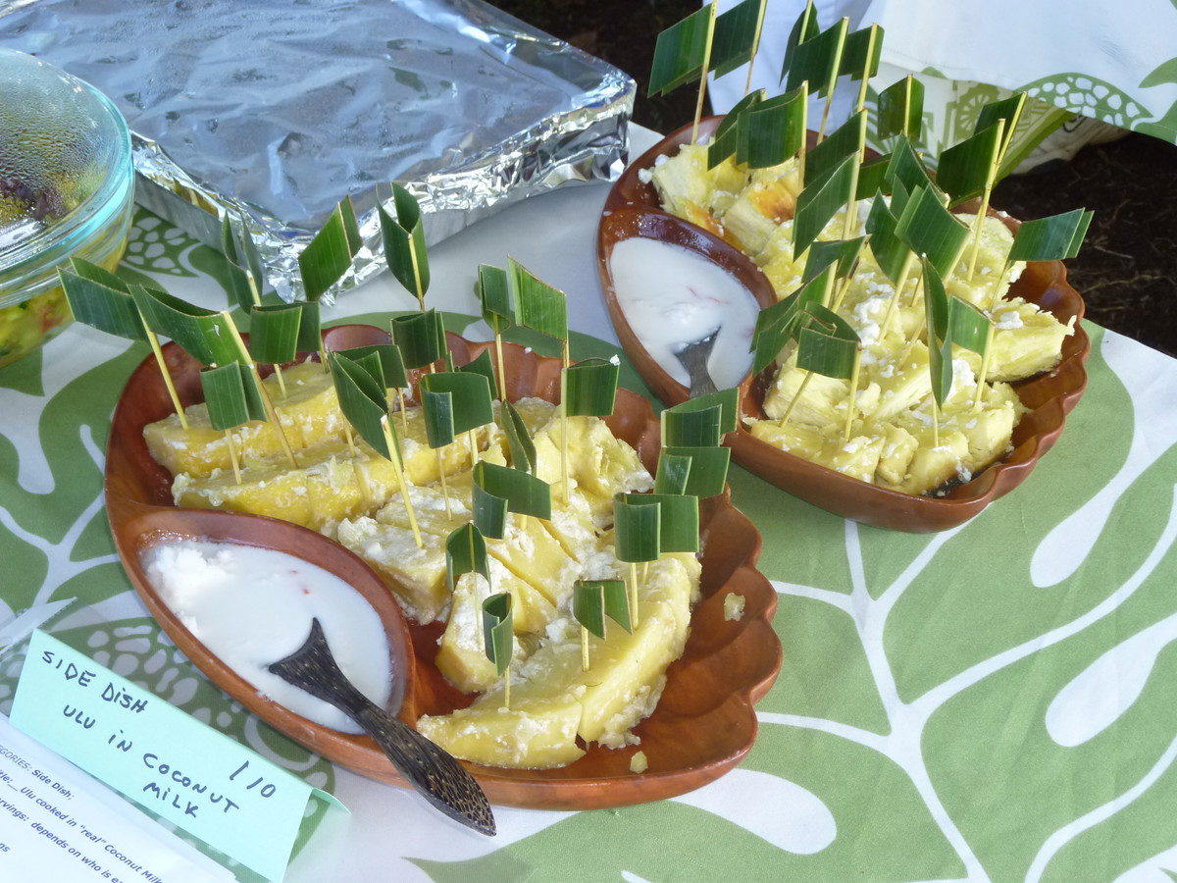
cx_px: 588
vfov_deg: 30.3
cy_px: 442
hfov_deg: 39.7
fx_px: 1632
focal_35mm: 48
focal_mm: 8.6
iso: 200
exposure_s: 1/60
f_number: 4.3
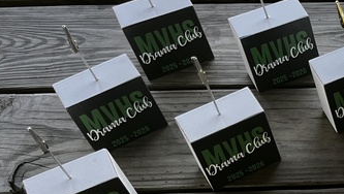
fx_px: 794
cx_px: 525
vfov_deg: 13.6
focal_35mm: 87
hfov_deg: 20.6
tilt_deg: -57.6
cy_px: 230
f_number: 1.6
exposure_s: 1/122
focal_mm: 5.1
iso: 40
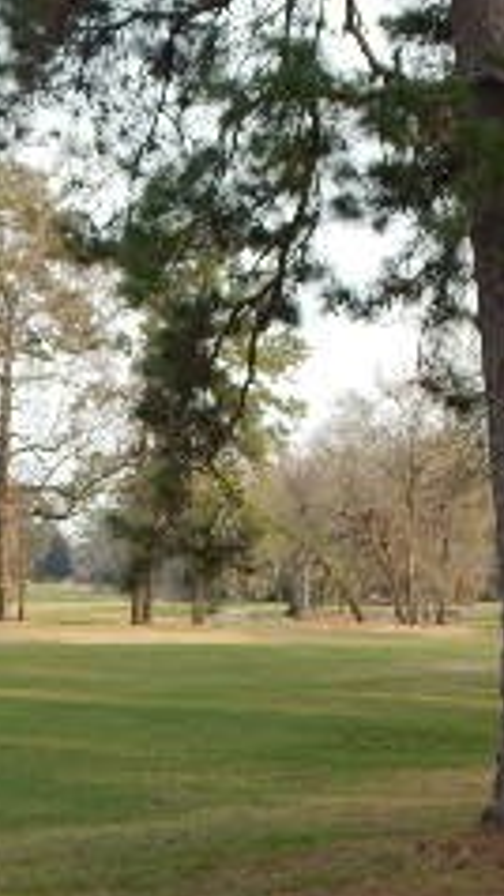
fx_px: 2160
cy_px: 538
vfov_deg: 23.4
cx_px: 90
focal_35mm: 91
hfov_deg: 13.2
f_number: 3.2
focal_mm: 5.6
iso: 125
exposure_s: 1/250
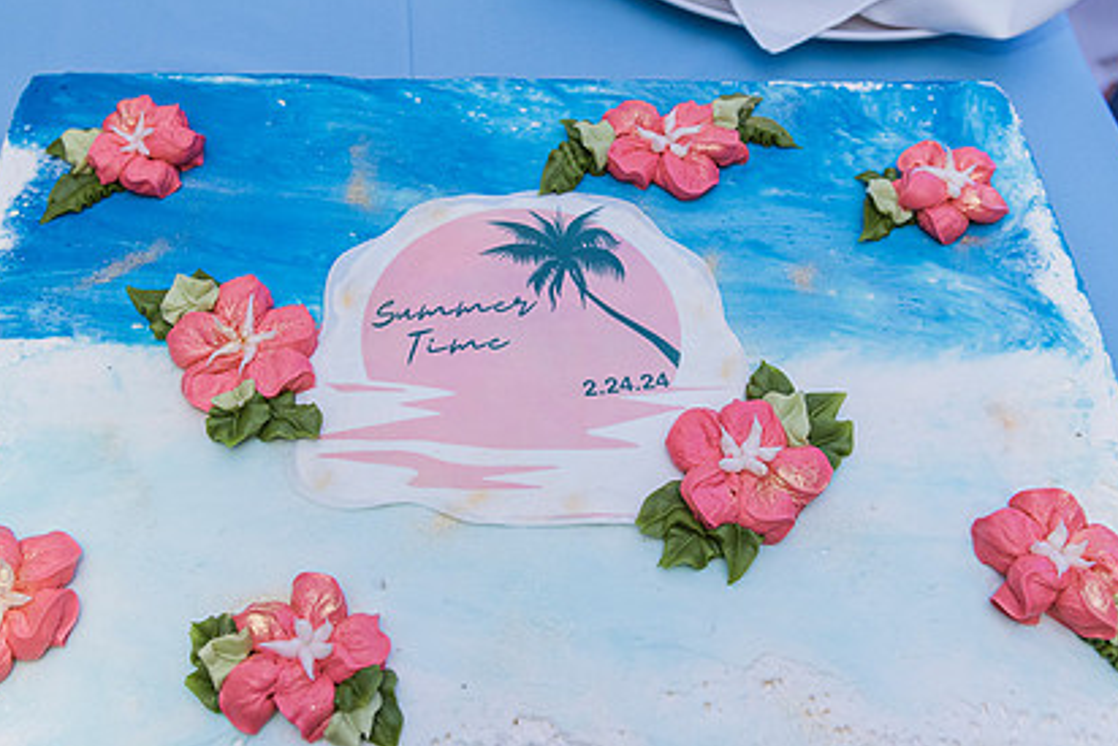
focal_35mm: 35
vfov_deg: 37.7
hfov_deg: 54.4
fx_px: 1087
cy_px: 295
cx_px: 524
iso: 1250
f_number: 4
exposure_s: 1/100
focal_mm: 24
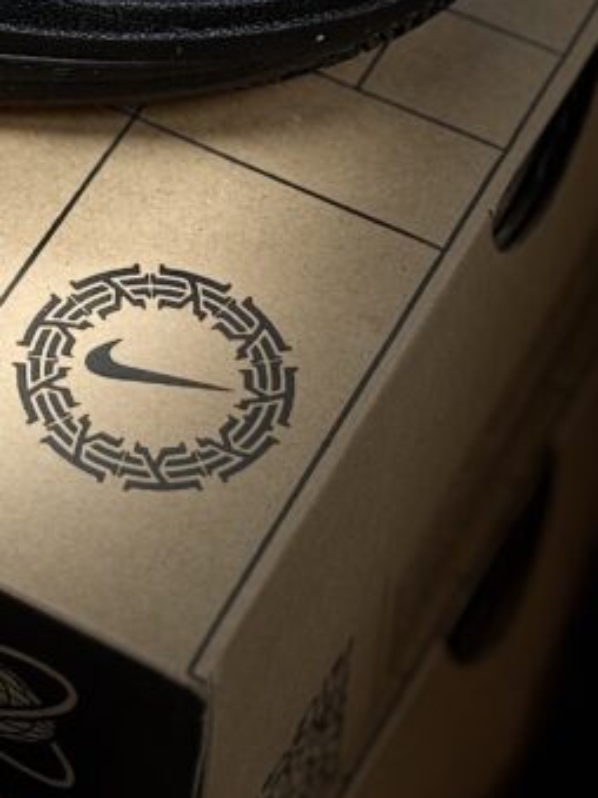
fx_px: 3342
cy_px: -120
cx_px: -113
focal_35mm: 145
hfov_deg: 10.1
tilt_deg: -46.2
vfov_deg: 13.3
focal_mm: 6.8
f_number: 1.8
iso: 64
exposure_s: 1/60
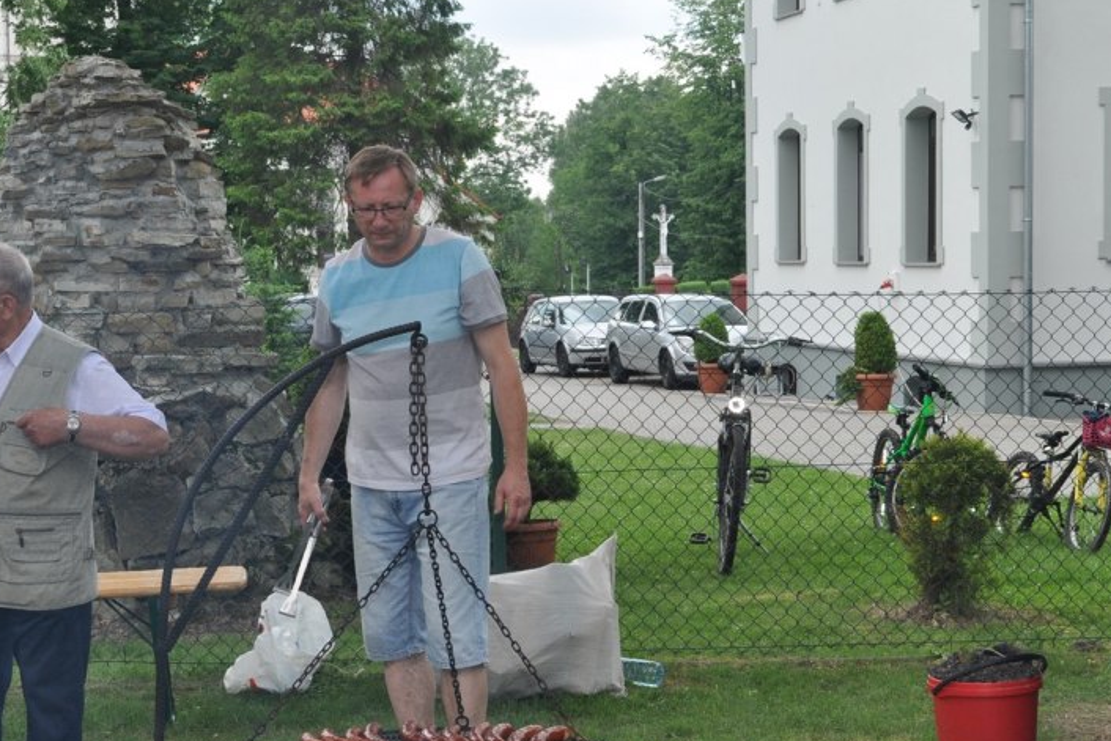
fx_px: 2279
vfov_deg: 18.4
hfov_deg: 27.4
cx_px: 517
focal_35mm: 74
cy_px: 507
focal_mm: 29
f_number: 8
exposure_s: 1/200
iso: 200
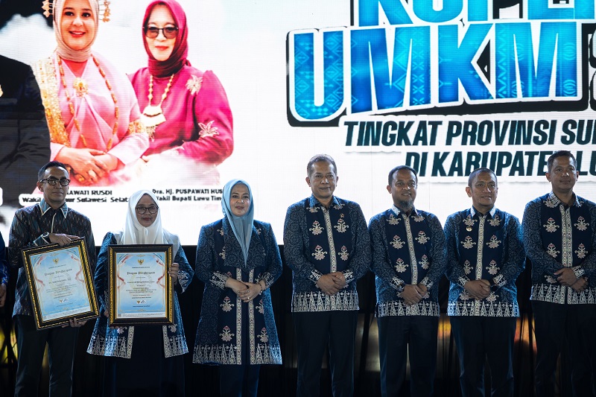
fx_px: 1913
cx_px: 280
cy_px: 198
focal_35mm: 116
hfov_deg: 17.7
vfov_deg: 11.8
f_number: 5
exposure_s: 1/160
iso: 800
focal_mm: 109
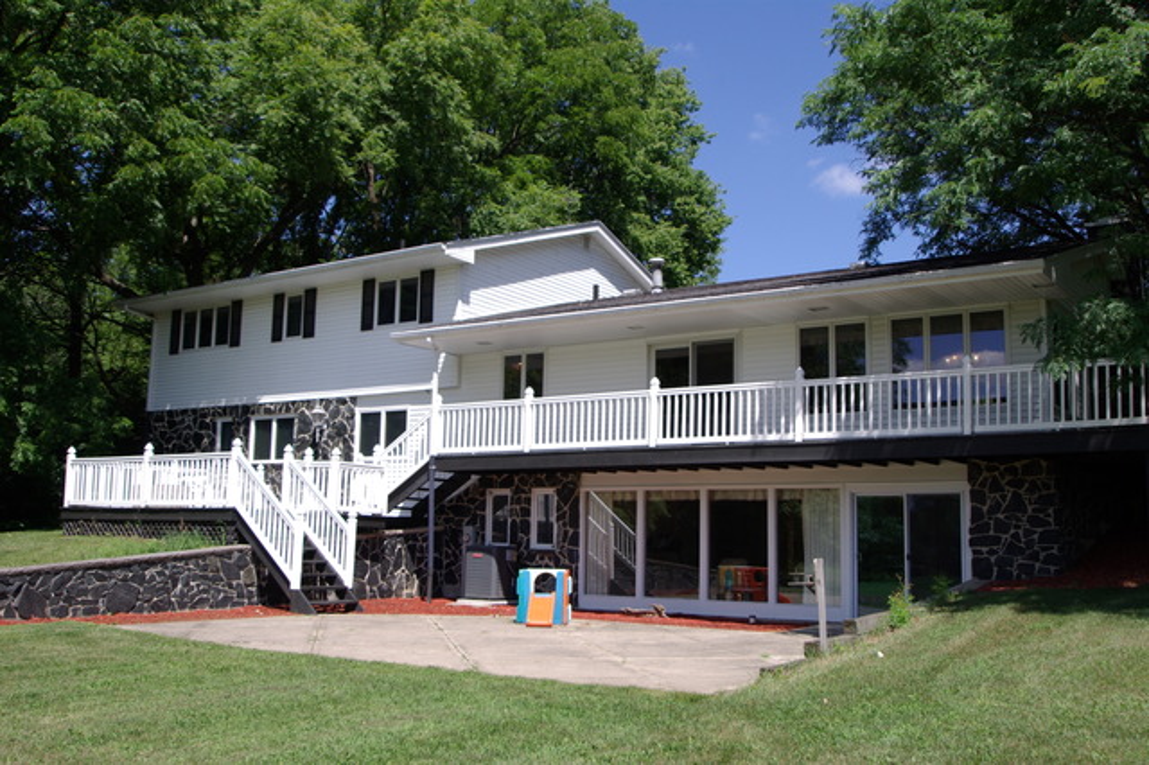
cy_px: 382
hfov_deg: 53.2
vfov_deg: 36.8
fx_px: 1148
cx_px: 574
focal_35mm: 36
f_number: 8
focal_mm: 24
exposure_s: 1/180
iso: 100
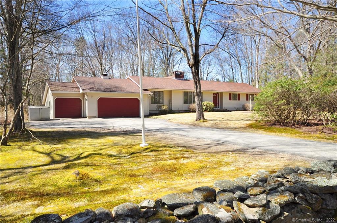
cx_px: 168
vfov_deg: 43.5
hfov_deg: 62.0
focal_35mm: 30
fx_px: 280
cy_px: 112
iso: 200
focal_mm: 20
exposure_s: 1/250
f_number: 6.3
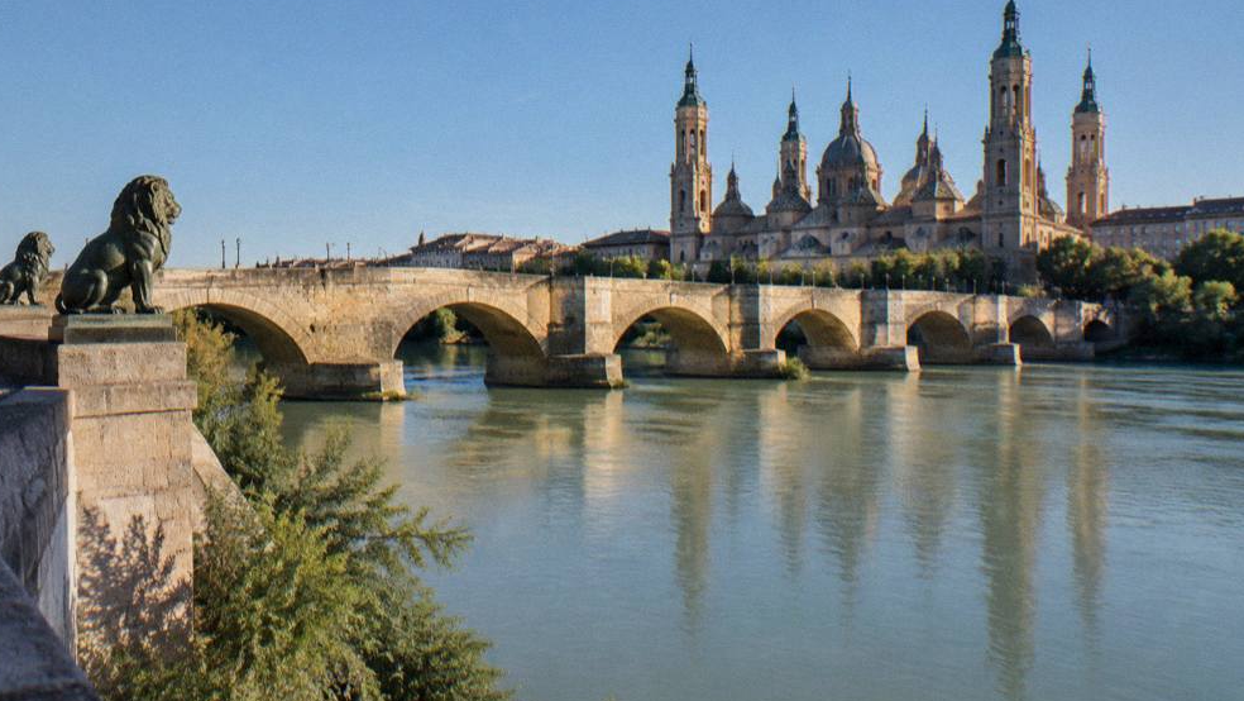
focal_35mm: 50
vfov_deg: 23.9
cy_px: 300
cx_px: 614
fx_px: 1650
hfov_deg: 41.3
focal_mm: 47
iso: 500
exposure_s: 1/640
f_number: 7.1
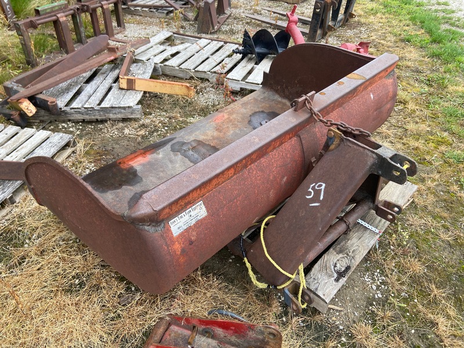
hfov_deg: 67.3
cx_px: 232
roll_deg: -0.2
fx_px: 349
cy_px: 174
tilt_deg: -43.7
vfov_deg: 53.1
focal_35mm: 26
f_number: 1.8
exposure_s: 1/225
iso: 32
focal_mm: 4.25
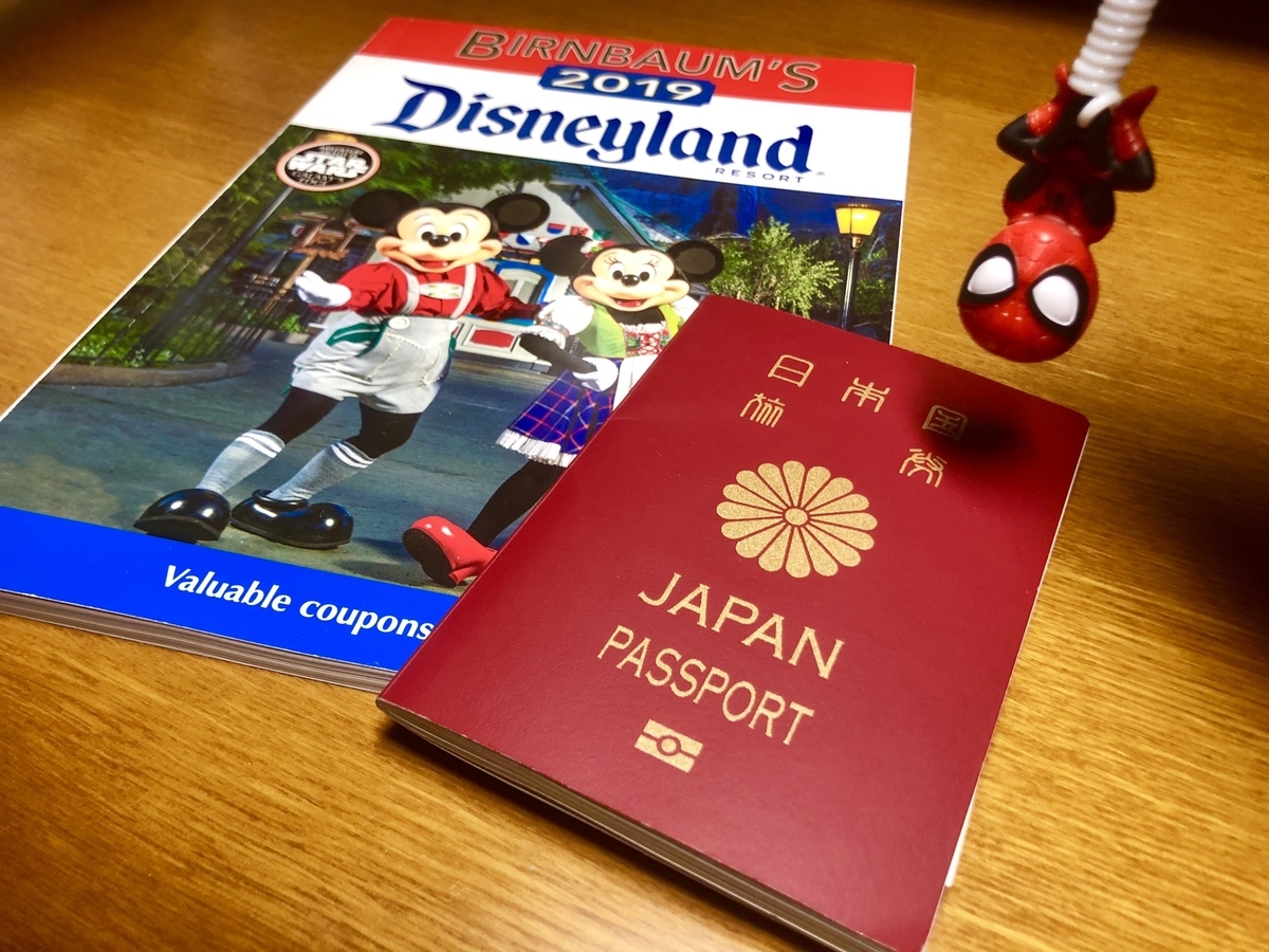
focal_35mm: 28
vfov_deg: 49.7
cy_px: 476
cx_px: 634
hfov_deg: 63.4
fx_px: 1026
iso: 40
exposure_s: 1/33
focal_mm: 4
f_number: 1.8
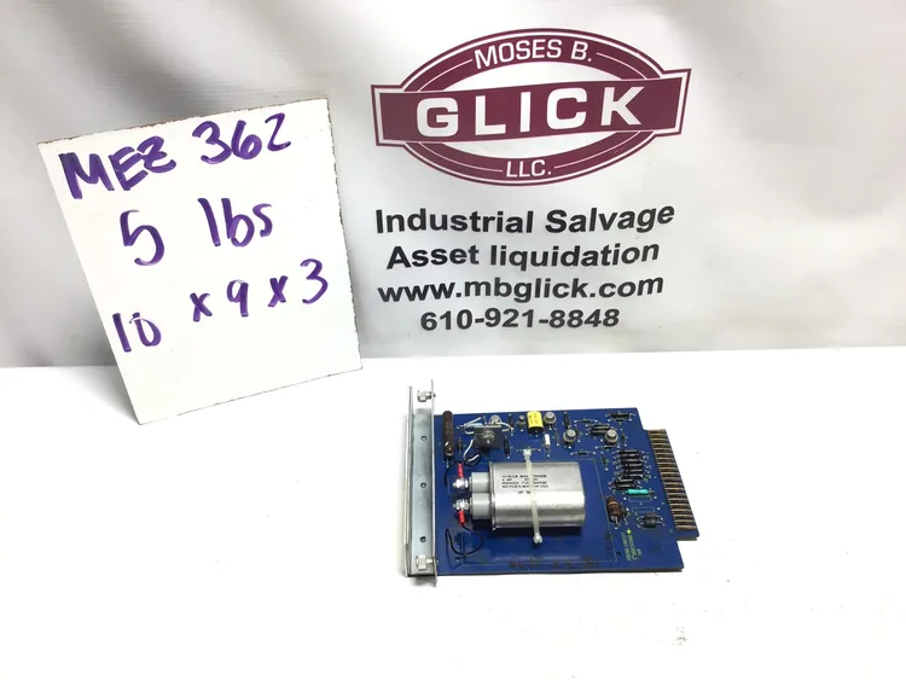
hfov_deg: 58.3
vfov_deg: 45.5
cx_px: 453
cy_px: 340
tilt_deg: -38.3
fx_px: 812
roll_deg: +0.9
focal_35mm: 31
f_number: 2.4
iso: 32
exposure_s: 1/120
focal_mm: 3.3
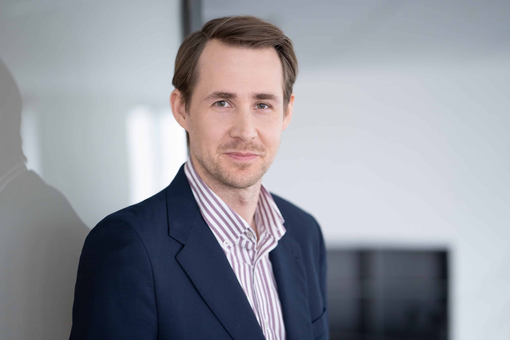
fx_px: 1204
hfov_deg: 23.9
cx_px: 255
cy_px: 170
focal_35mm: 85
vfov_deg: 16.1
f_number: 1.8
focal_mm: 85
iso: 500
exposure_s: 1/100
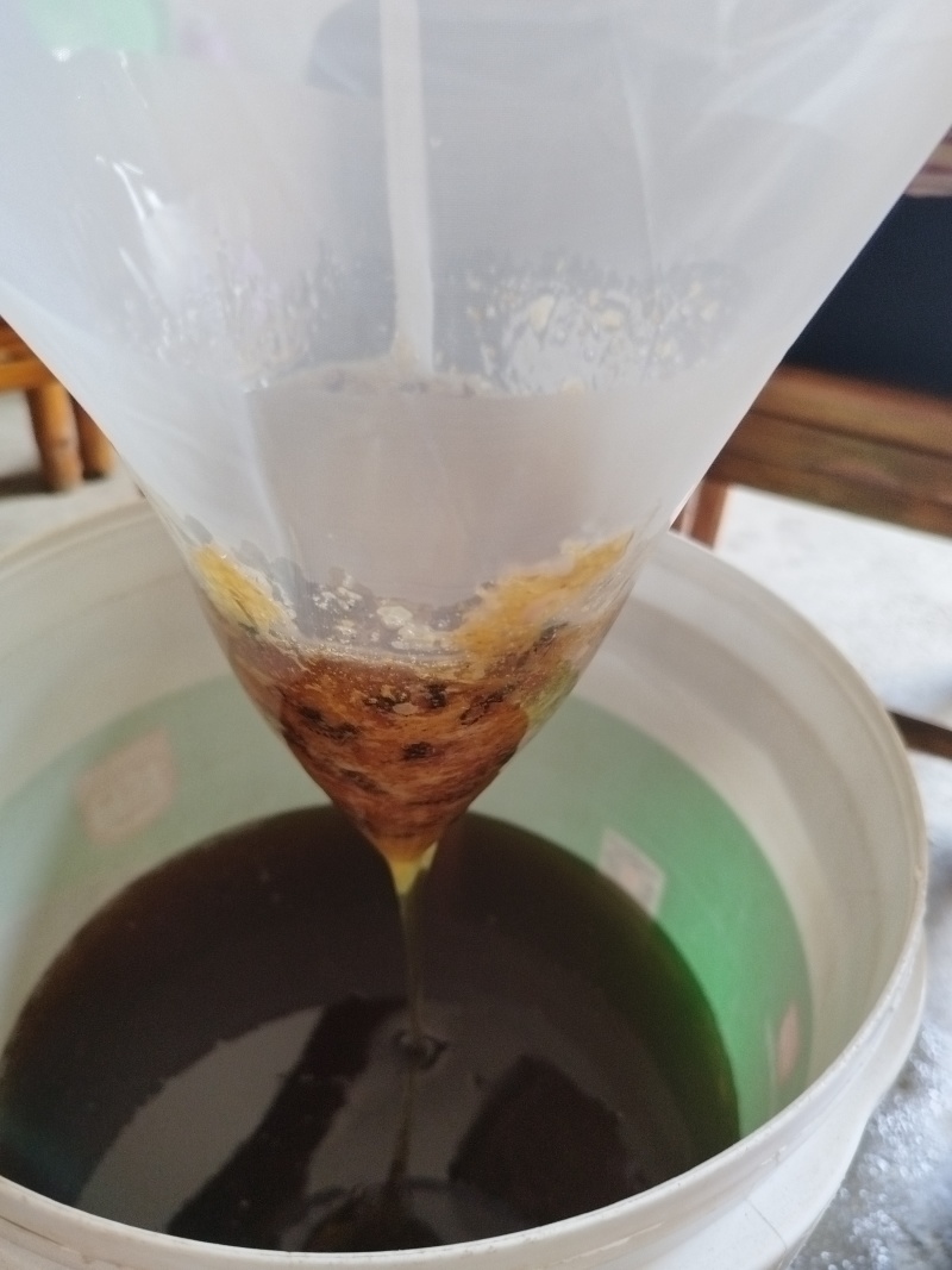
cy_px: 635
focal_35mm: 23
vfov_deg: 73.9
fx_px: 844
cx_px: 476
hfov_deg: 58.9
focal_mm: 5.52
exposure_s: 1/100
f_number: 1.9
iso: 2121
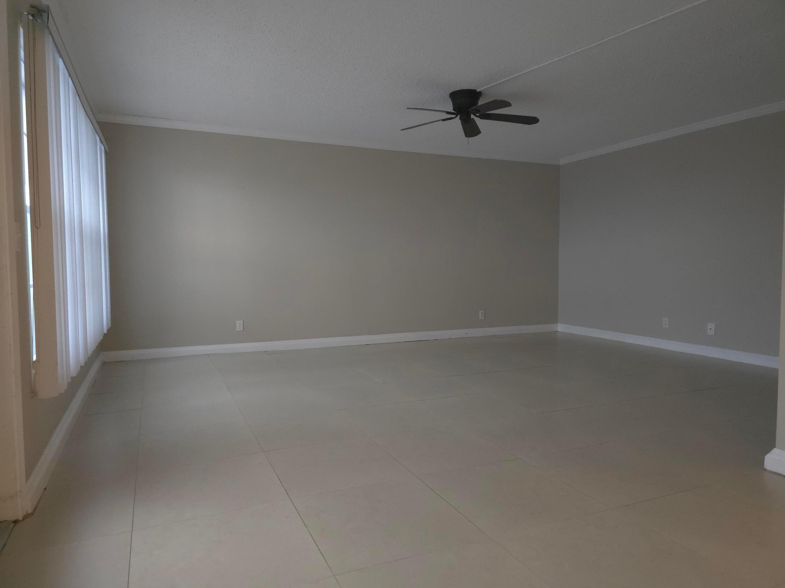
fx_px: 522
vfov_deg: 58.9
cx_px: 392
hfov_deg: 73.9
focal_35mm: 23
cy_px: 294
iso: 800
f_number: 1.7
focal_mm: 6.3
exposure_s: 1/350
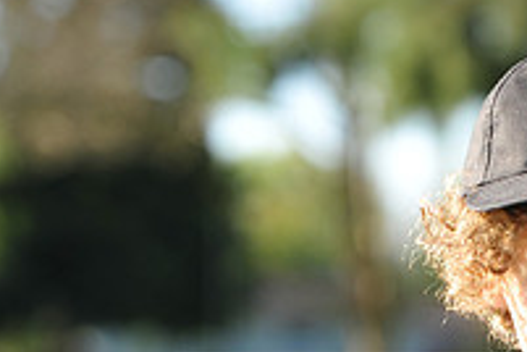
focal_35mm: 323
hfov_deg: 6.3
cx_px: 614
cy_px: 386
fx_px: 4728
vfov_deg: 4.2
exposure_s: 1/500
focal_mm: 112
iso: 200
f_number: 4.5
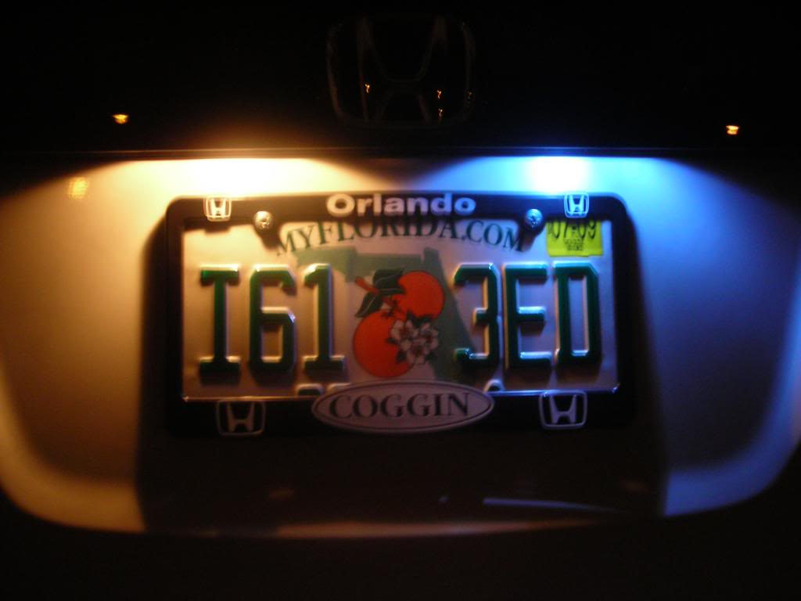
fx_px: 879
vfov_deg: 37.7
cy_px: 300
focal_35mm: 38
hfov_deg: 49.0
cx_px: 400
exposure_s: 1/3.9
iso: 159
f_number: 3.2
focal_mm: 6.3
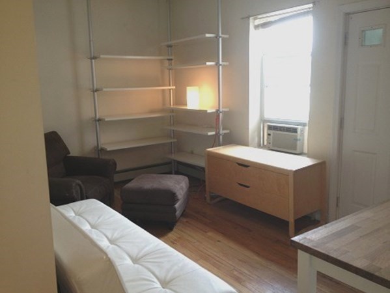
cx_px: 195
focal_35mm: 35
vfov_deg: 40.7
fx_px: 395
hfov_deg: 52.6
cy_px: 146
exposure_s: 1/20
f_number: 2.4
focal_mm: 4.28
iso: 80
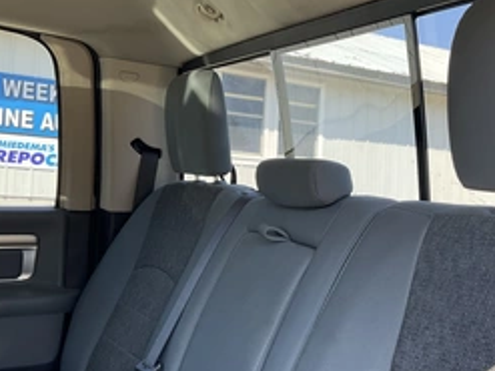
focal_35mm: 47
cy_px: 213
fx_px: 672
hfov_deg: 40.0
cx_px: 323
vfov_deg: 30.8
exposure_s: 1/122
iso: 25
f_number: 1.8
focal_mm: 3
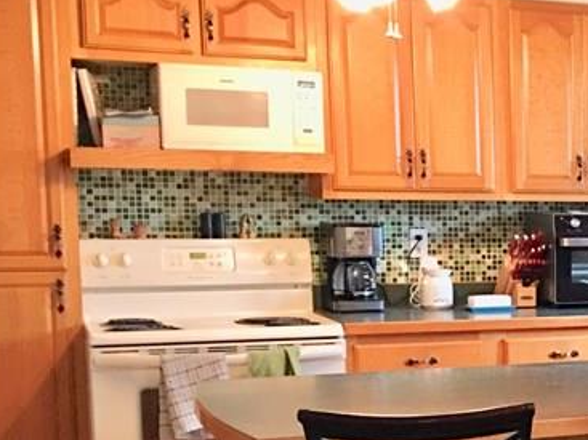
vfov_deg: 18.0
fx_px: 1375
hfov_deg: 21.4
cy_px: 368
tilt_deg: -5.2
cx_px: 803
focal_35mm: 81
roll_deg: -0.7
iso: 100
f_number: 2.2
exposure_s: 1/15
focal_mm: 4.15
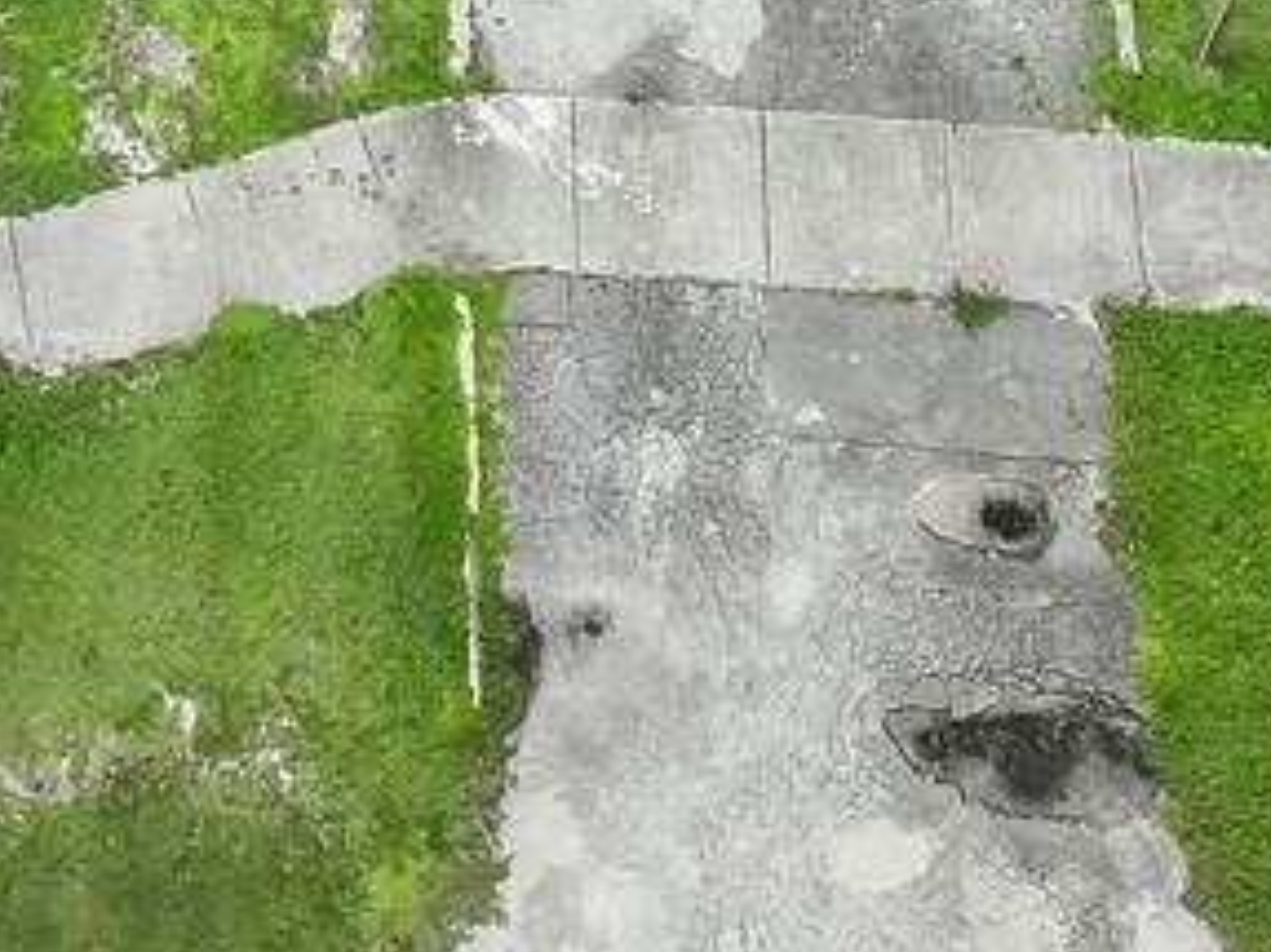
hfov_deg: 14.4
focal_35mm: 134
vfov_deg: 10.2
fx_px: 4918
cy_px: -987
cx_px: -155
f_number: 2.8
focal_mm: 12.29
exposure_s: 1/2000
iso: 170
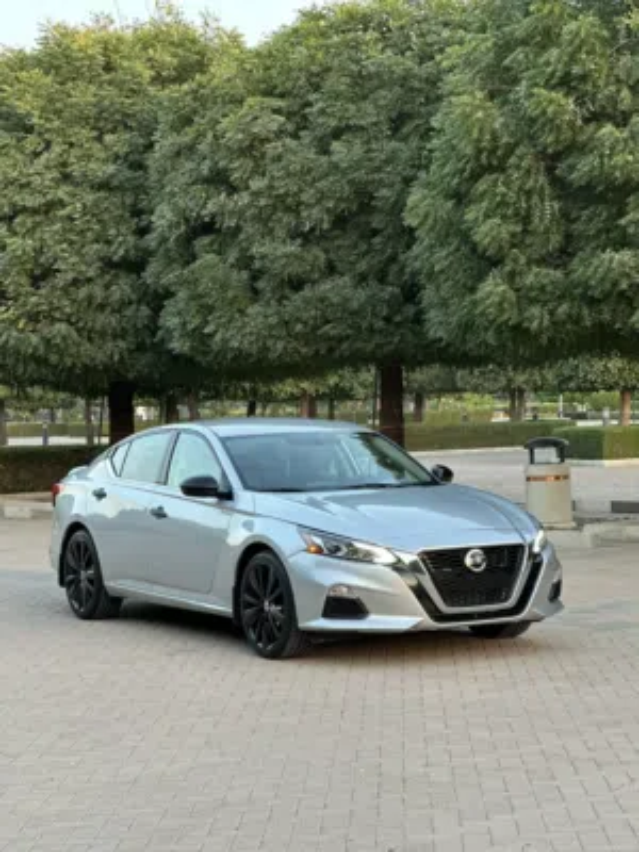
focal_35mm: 77
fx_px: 1895
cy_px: 426
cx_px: 320
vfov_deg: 25.3
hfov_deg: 19.1
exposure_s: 1/121
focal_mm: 9
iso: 125
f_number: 2.8
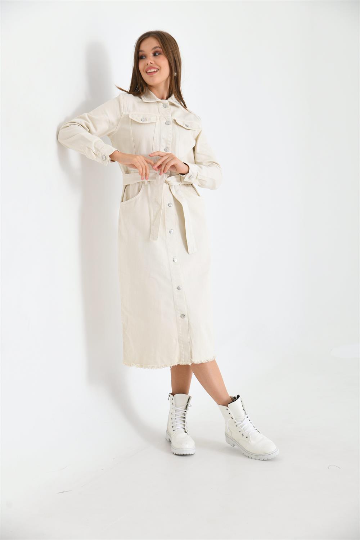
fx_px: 840
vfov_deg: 35.6
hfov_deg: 24.2
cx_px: 180
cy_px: 270
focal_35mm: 56
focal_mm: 56
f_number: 5.6
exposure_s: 1/125
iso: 100
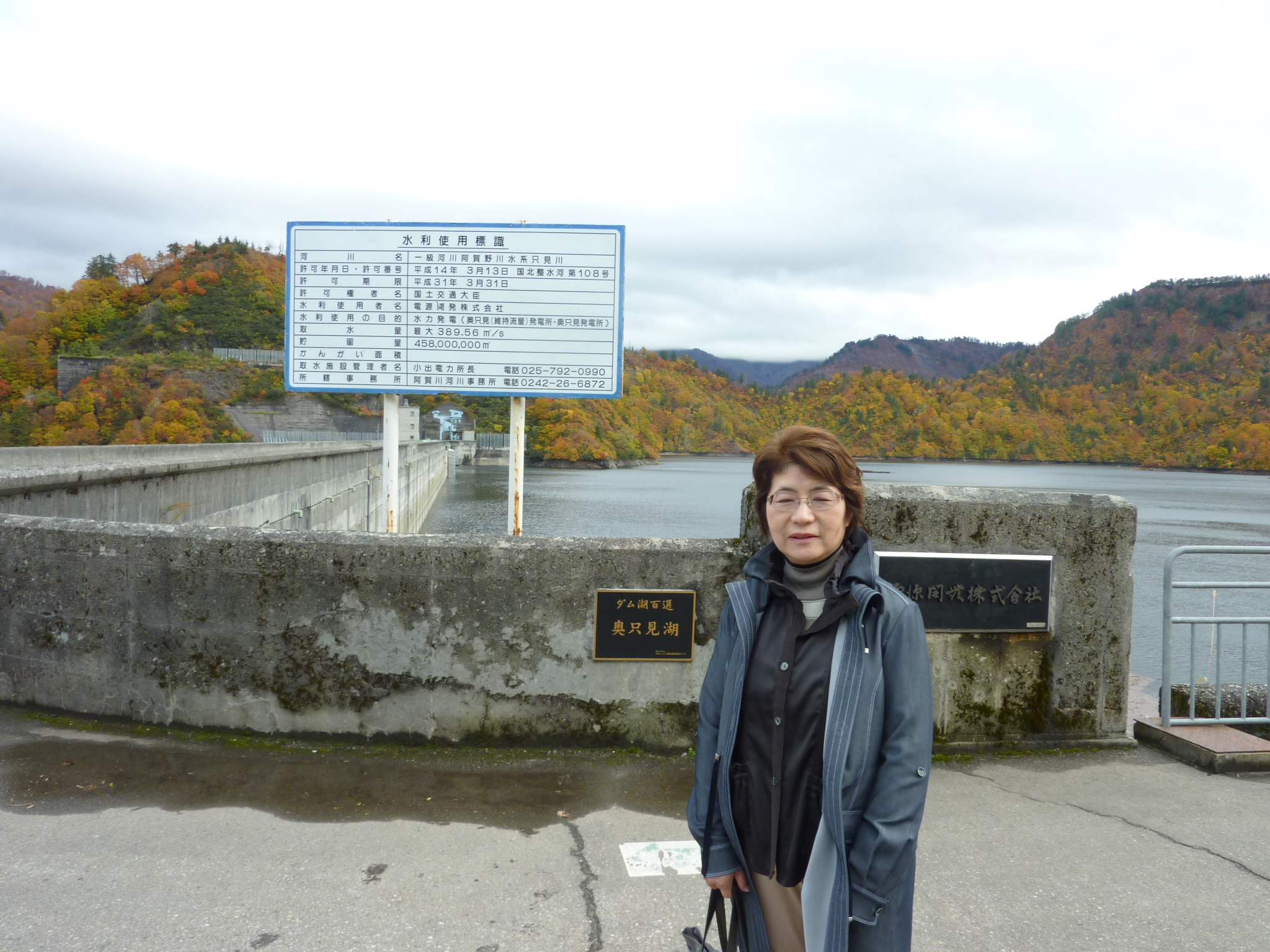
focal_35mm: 25
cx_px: 635
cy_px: 476
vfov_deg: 54.9
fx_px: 917
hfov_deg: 69.4
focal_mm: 4.1
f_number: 4
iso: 80
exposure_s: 1/160
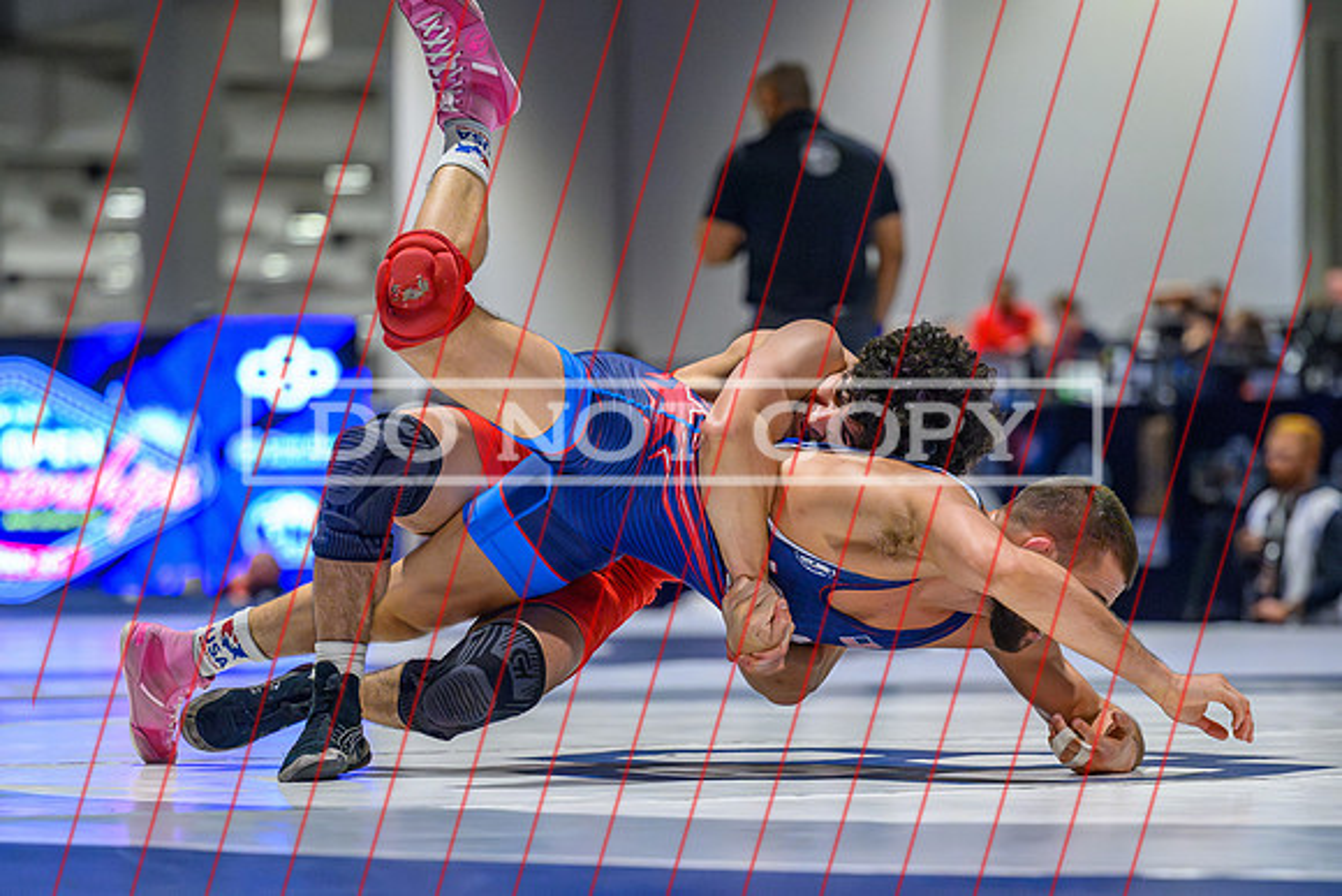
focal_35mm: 169
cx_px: 661
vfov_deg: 8.1
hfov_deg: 12.2
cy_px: 624
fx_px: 6297
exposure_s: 1/800
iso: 9000
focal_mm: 115
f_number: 2.8
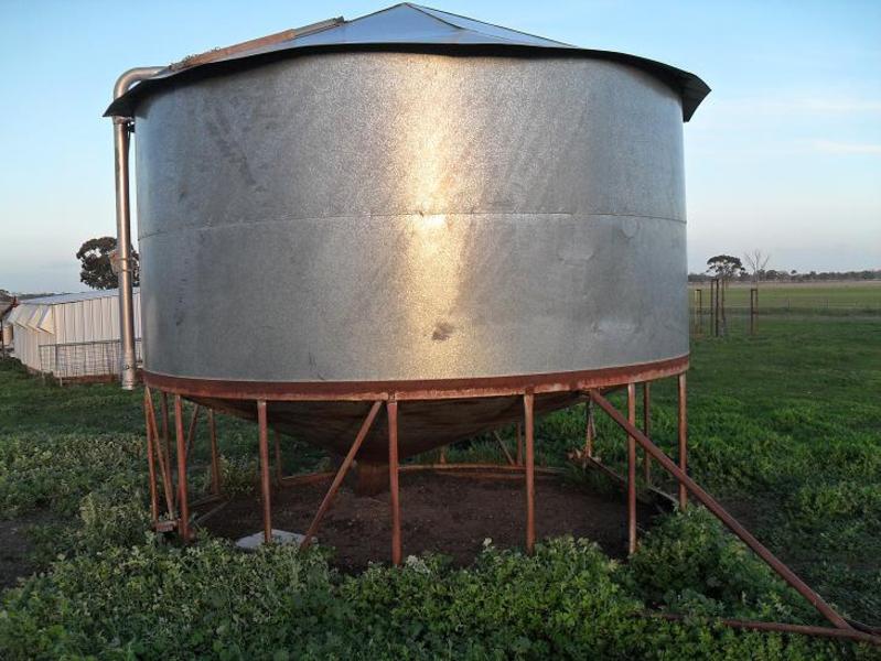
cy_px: 330
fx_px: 891
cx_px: 440
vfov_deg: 40.7
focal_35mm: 35
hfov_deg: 52.6
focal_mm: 6.2
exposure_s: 1/250
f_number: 2.8
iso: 100
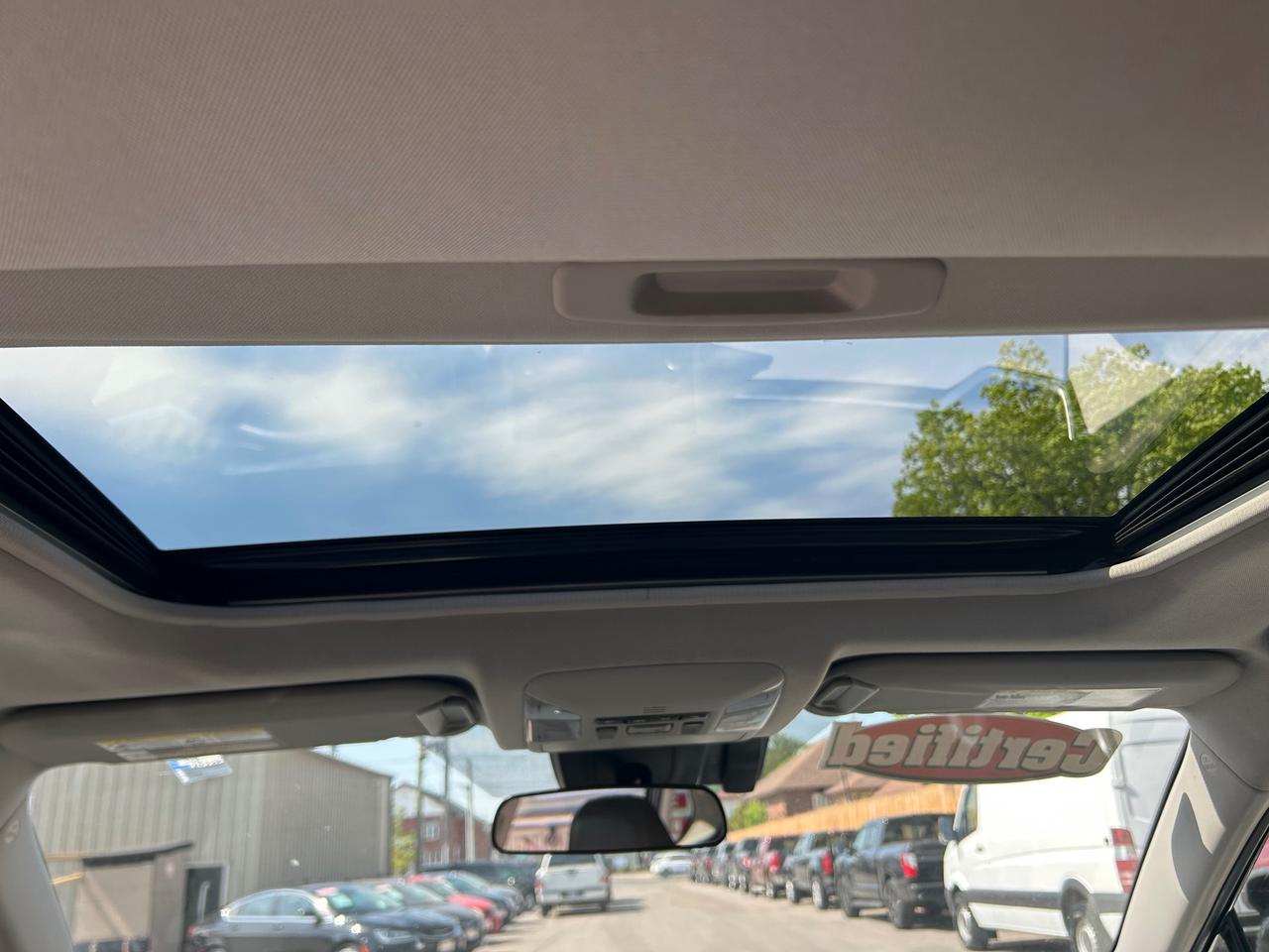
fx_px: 953
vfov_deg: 53.1
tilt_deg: +19.9
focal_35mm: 26
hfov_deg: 67.3
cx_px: 634
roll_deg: +4.1
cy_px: 476
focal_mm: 5.7
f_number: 1.5
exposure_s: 1/753
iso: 50
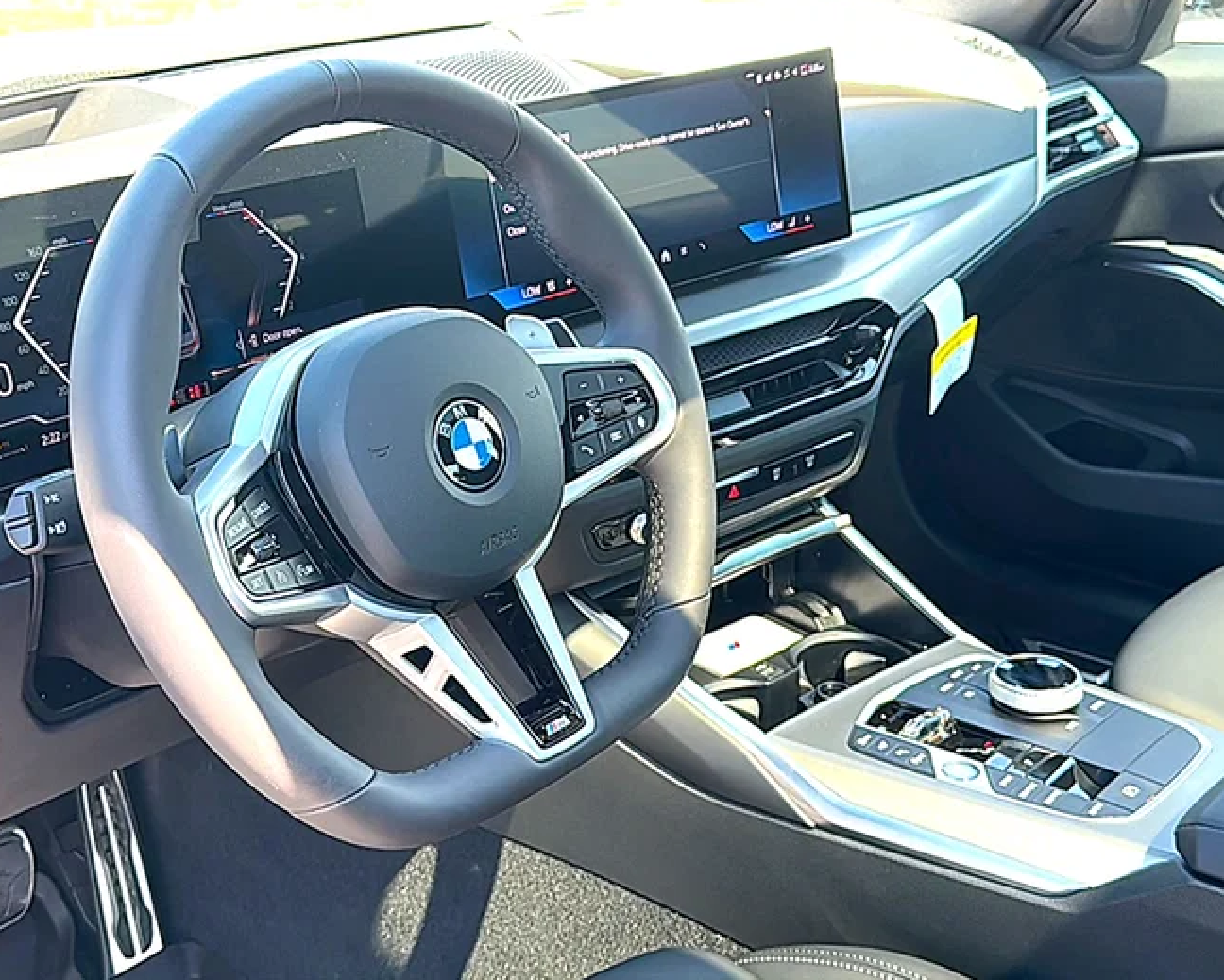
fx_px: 1413
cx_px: 610
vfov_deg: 38.3
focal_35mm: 39
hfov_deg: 46.8
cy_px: 486
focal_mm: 6.86
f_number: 1.78
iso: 100
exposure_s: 1/269
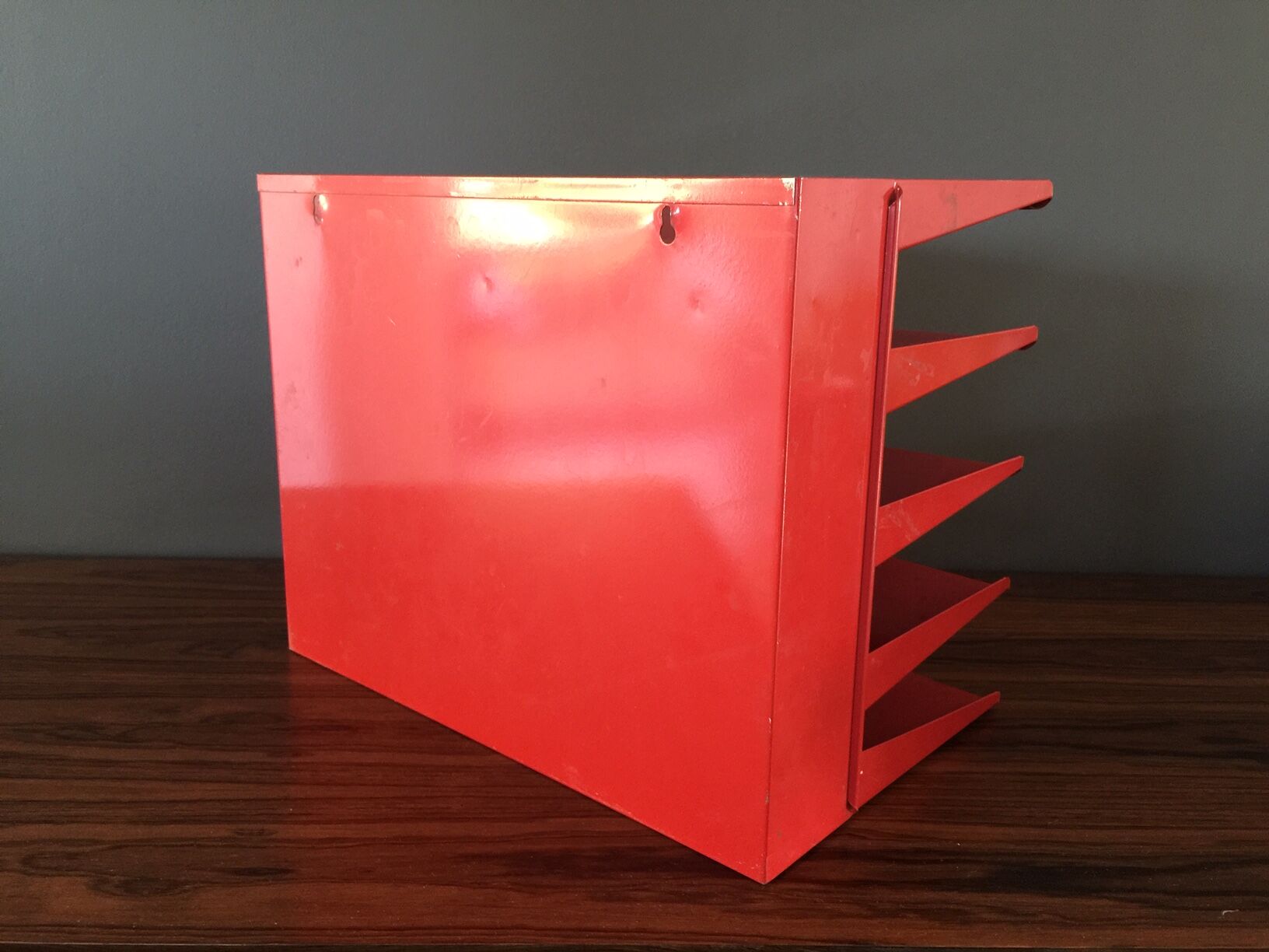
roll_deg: -2.6
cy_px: 476
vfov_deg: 48.2
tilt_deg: -13.3
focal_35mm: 29
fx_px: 1063
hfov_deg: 61.7
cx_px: 634
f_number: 2.2
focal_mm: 4.15
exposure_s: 1/10
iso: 100
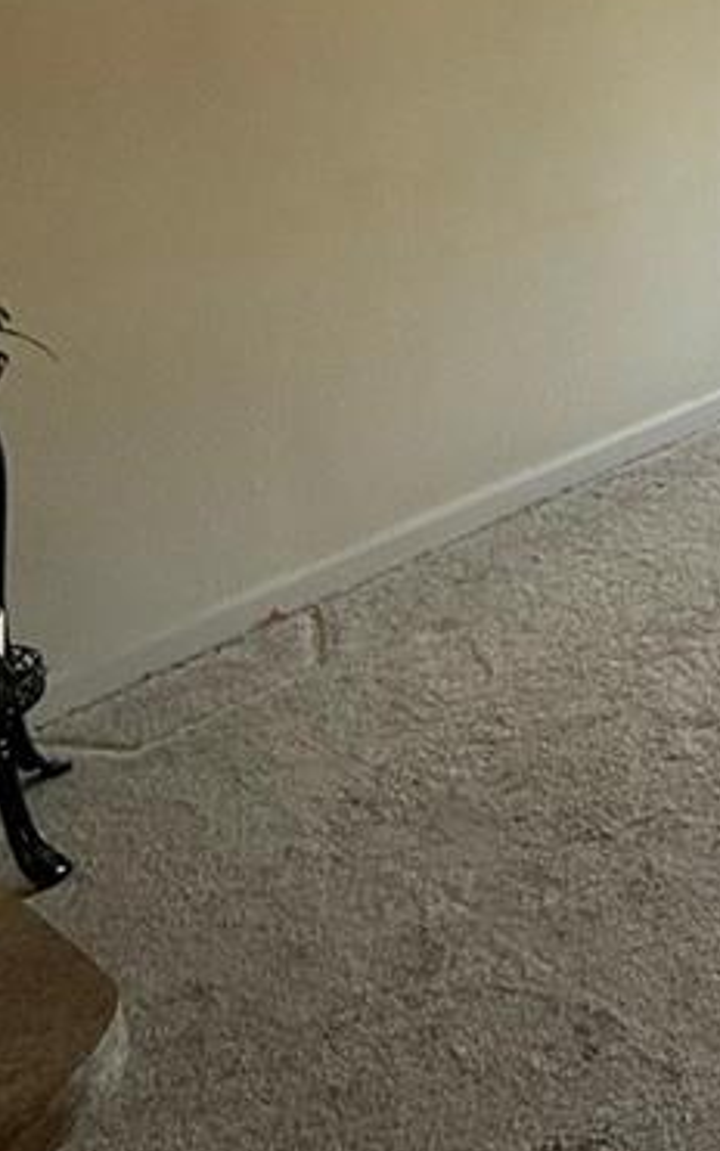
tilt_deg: -7.3
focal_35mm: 48
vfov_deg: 38.5
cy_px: 84
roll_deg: +4.1
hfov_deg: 20.4
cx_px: 1244
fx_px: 1506
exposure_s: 1/120
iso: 100
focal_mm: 2.22
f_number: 2.2
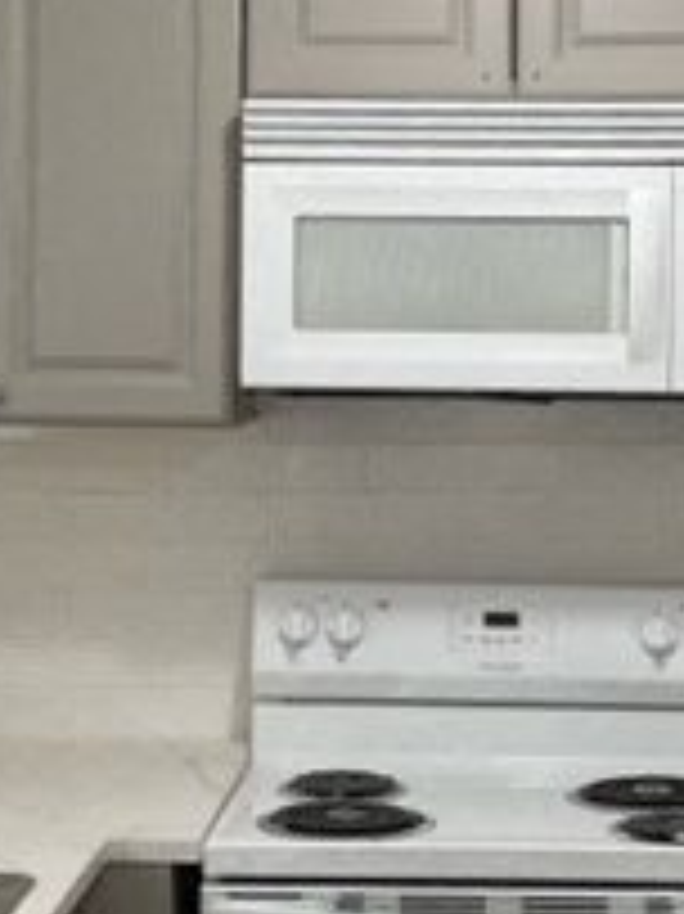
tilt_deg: +0.3
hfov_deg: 18.0
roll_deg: -1.1
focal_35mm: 82
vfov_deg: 23.8
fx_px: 2163
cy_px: 374
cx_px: 400
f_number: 1.6
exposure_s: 1/60
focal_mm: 5.1
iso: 64
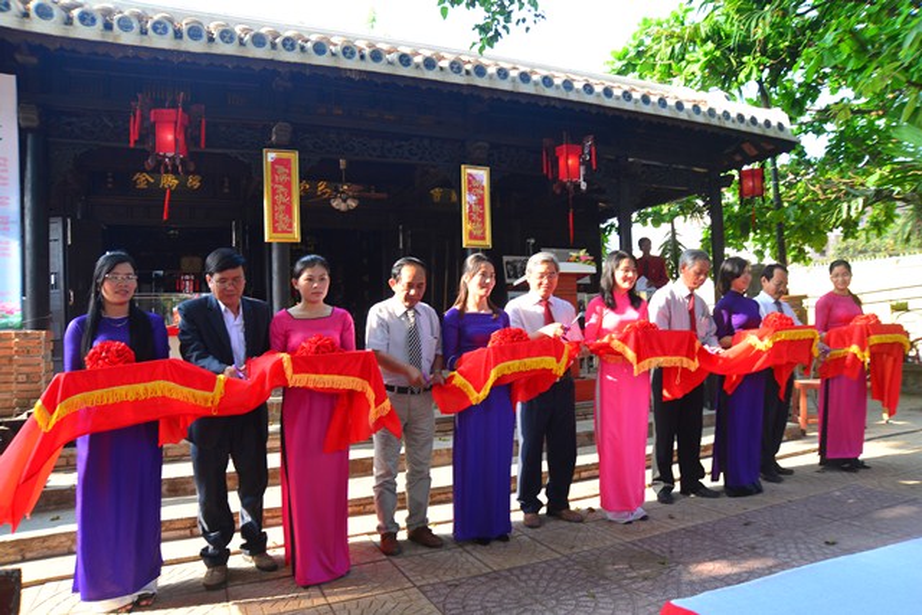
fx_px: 615
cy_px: 308
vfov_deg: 53.2
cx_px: 461
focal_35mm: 24
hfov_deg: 73.7
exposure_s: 1/80
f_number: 5
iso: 250
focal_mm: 24
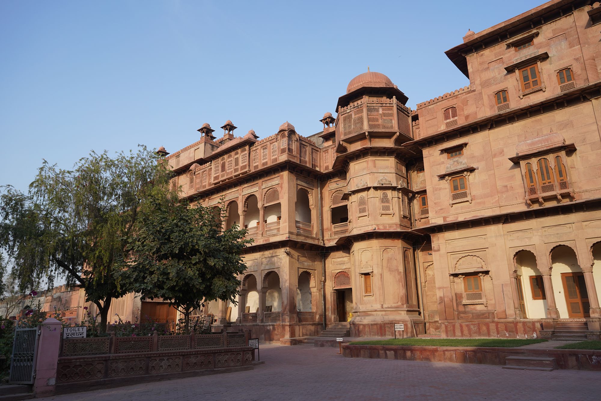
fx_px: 401
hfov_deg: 73.7
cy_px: 200
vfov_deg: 53.1
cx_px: 300
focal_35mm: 24
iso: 100
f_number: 9
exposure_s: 1/100
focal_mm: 24
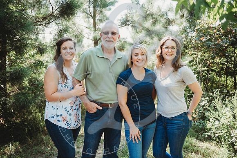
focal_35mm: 35
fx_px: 230
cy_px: 79
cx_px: 118
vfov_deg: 37.9
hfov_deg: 54.4
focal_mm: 35
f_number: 2.8
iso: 100
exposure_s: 1/200
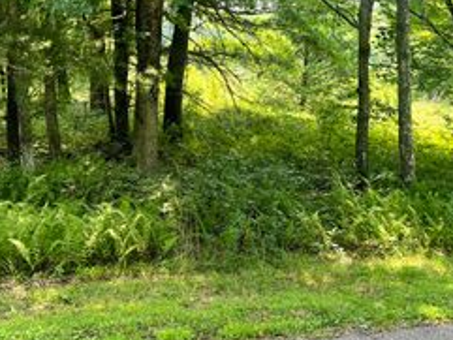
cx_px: 184
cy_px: 121
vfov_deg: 26.9
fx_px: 707
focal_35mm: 54
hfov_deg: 35.4
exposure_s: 1/261
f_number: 1.5
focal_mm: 5.7
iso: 40
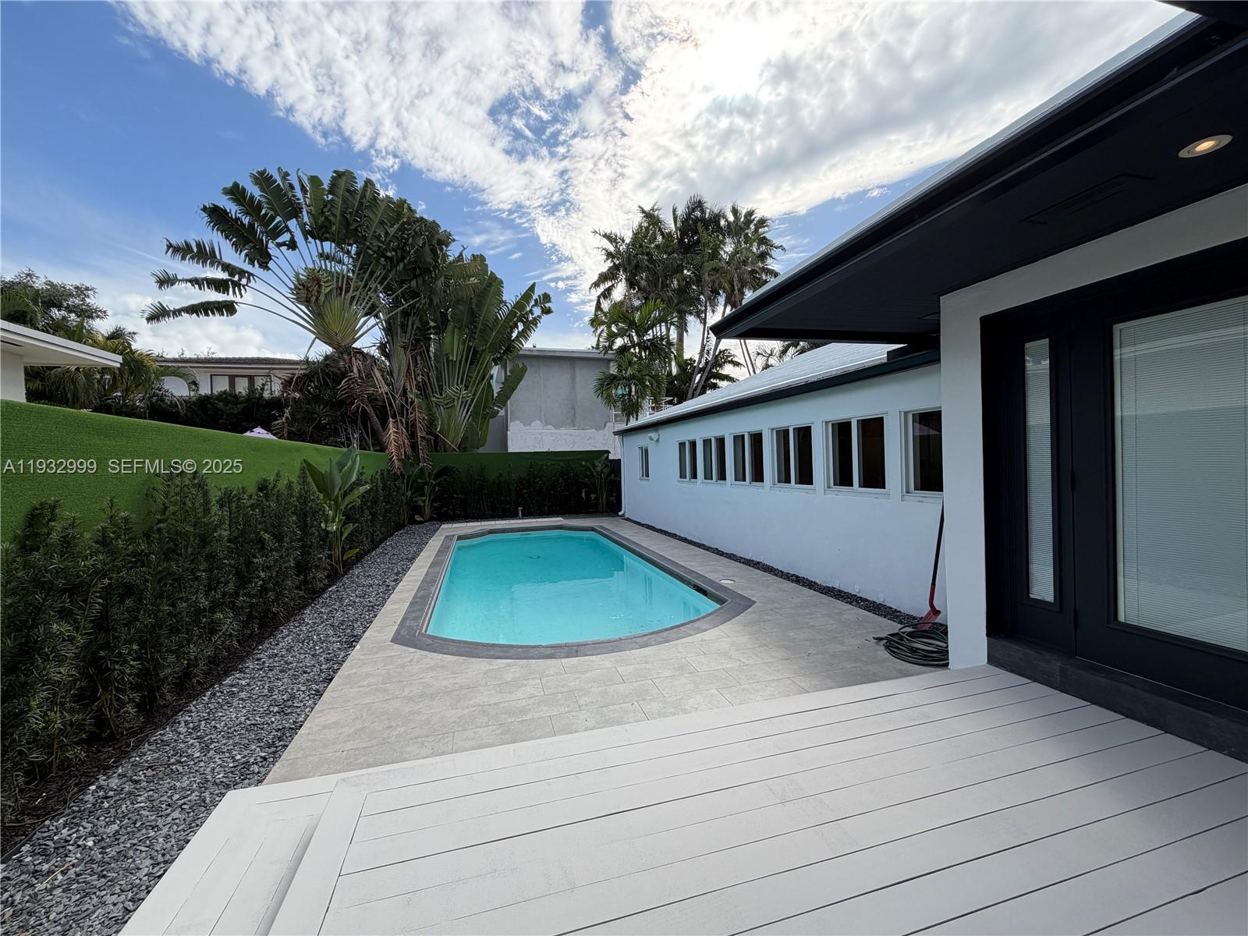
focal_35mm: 14
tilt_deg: +0.4
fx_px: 505
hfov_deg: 102.1
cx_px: 624
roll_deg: +1.9
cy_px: 468
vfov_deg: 85.7
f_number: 2.2
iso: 40
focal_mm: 2.22
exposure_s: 1/770
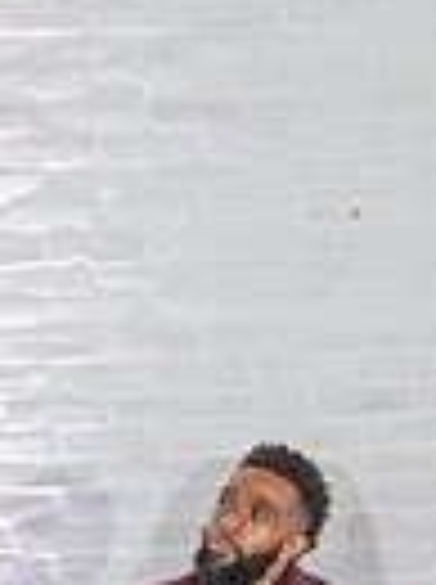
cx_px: -99
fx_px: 3336
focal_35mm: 198
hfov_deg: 7.4
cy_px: 808
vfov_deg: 9.8
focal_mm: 46
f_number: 2.8
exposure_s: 1/200
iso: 2000
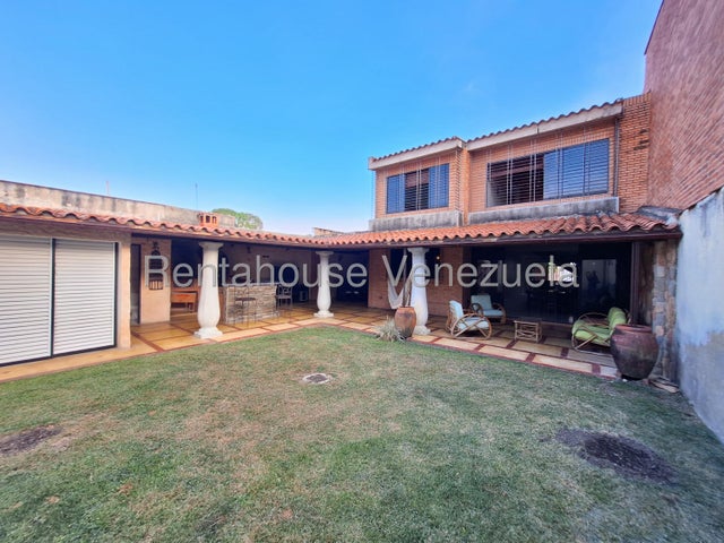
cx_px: 362
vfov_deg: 89.9
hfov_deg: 106.2
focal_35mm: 13
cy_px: 272
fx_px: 272
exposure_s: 1/120
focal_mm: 1.74
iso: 50
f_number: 2.2
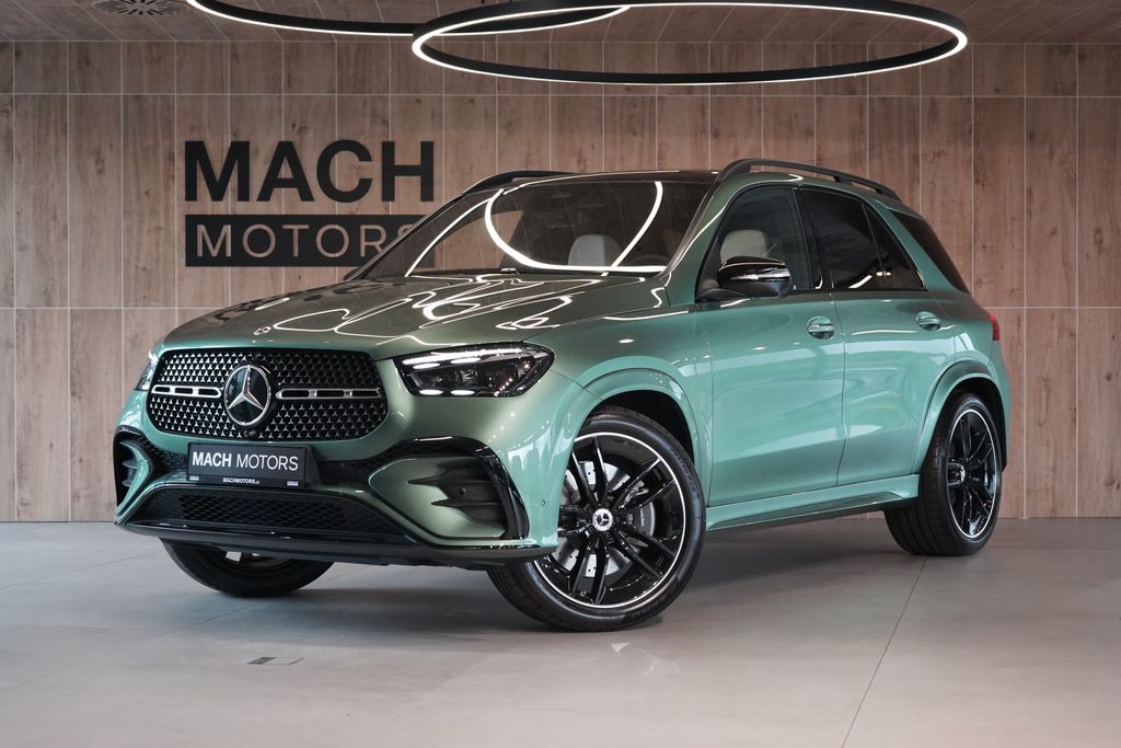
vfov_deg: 21.9
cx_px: 560
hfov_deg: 32.4
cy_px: 374
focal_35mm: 62
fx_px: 1931
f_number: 5.6
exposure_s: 1/160
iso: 4000
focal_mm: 62
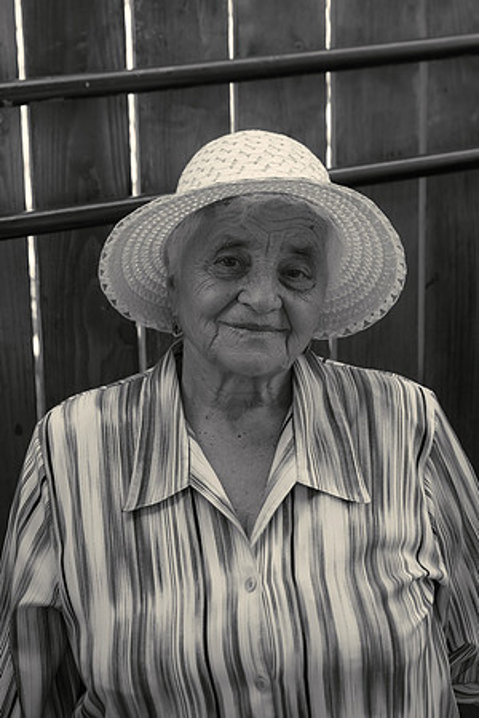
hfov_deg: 15.7
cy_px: 359
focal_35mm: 87
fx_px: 1738
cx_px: 259
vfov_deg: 23.4
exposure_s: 1/125
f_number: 3.5
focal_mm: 58
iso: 250
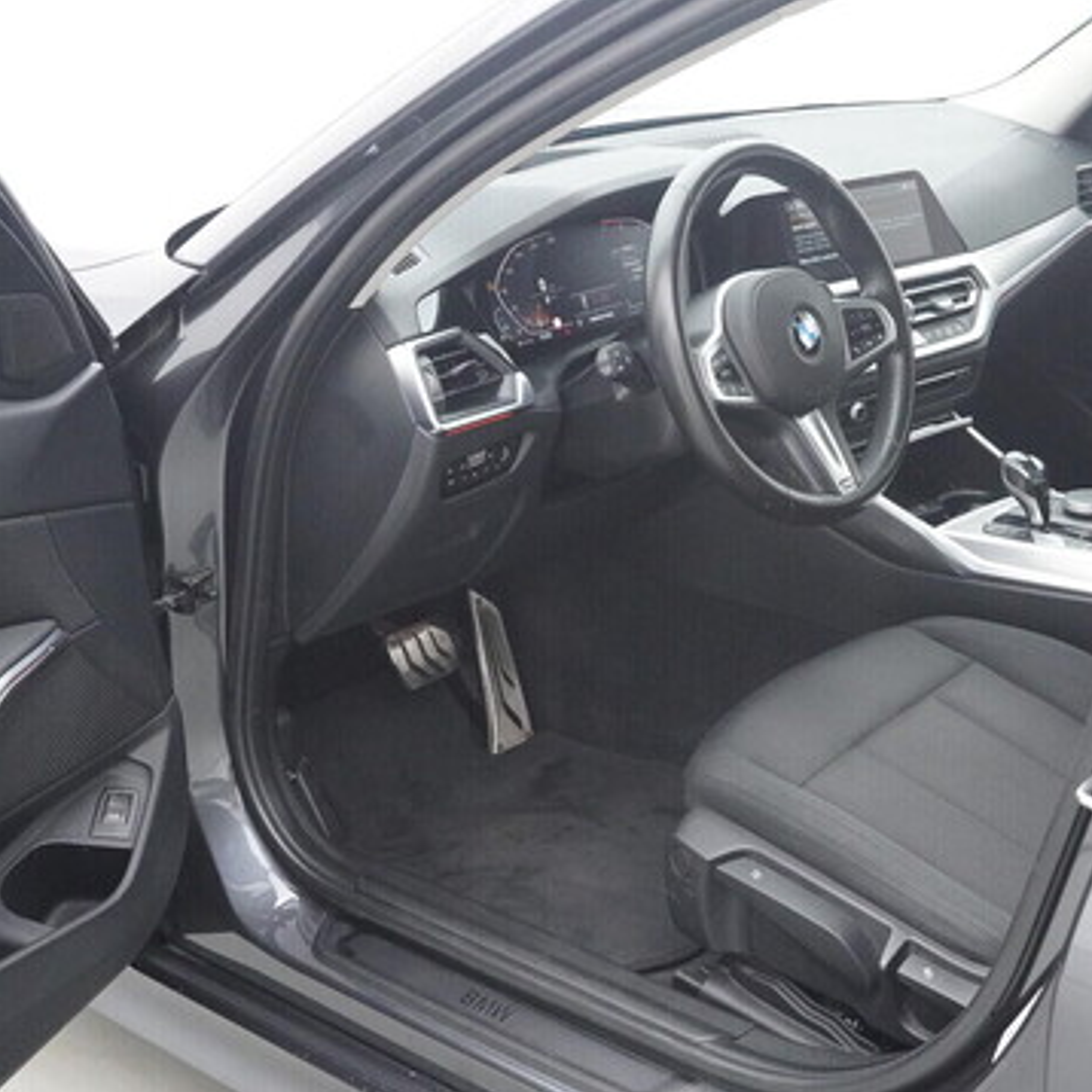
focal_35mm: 47
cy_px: 555
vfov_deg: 36.1
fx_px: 1677
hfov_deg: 35.7
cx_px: 738
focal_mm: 24
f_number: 6.3
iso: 6400
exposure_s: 1/250
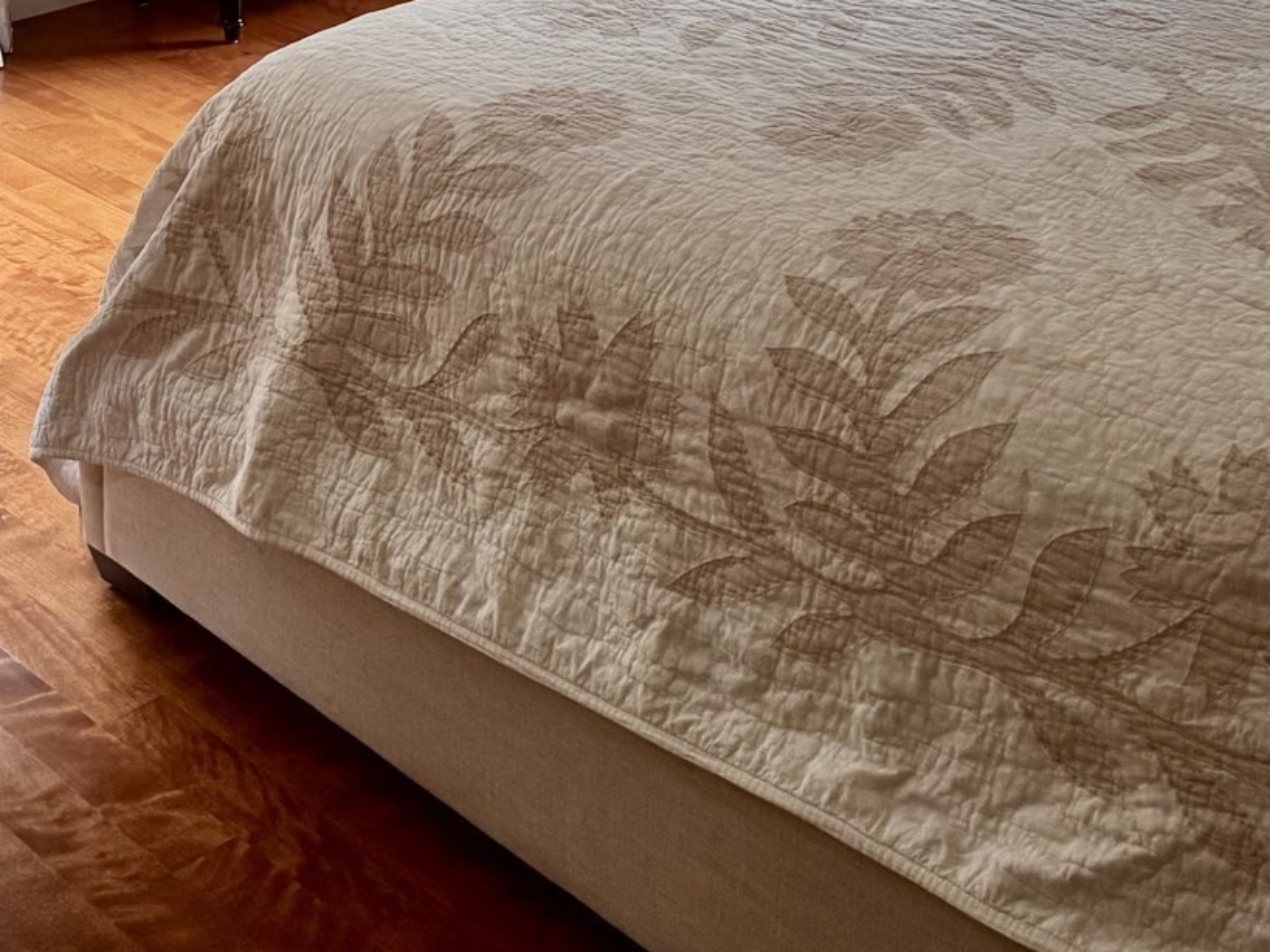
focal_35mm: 60
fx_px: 2201
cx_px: 509
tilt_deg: -13.7
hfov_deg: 32.1
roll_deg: -0.5
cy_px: -181
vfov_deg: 22.5
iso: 320
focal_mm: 6.76
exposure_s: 1/60
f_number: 1.78
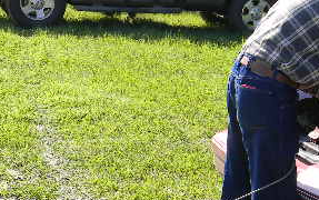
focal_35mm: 111
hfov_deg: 18.5
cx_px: 278
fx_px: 966
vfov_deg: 11.8
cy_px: 142
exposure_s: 1/282
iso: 80
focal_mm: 8.6
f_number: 3.9
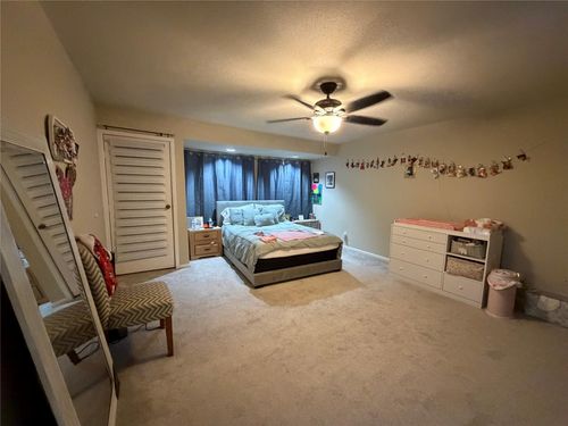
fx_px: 230
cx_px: 284
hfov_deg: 102.1
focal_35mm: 14
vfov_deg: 85.7
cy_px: 213
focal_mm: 2.22
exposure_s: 1/60
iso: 1250
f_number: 2.2
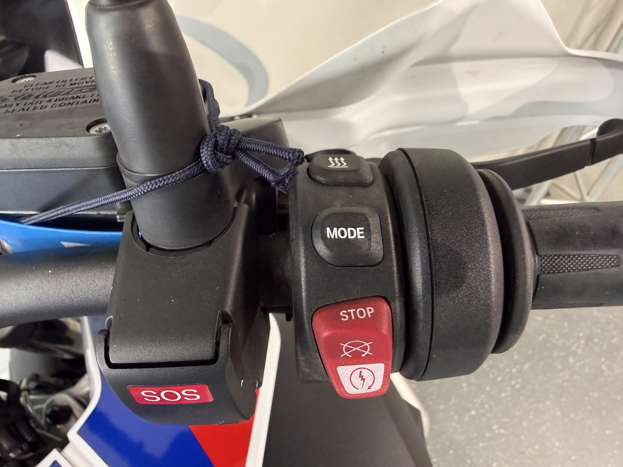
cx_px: 312
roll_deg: -5.2
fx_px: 450
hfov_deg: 69.4
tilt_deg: -44.5
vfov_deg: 54.9
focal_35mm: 25
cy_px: 234
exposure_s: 1/50
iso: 400
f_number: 2.2
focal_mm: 2.22
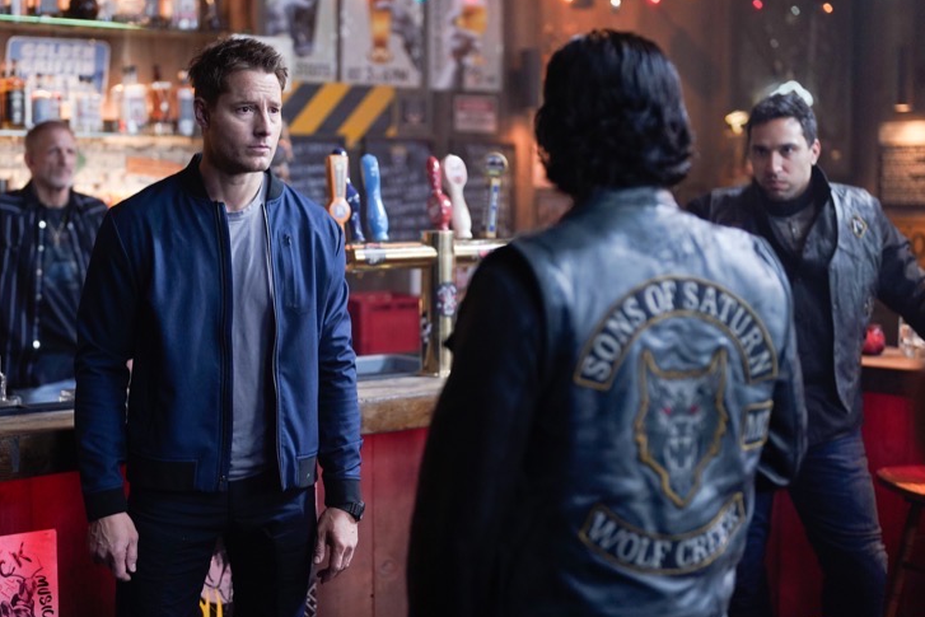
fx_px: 1413
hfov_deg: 36.2
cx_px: 426
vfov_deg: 24.6
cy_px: 312
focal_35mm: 55
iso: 1600
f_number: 1.6
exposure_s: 1/250
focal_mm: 50
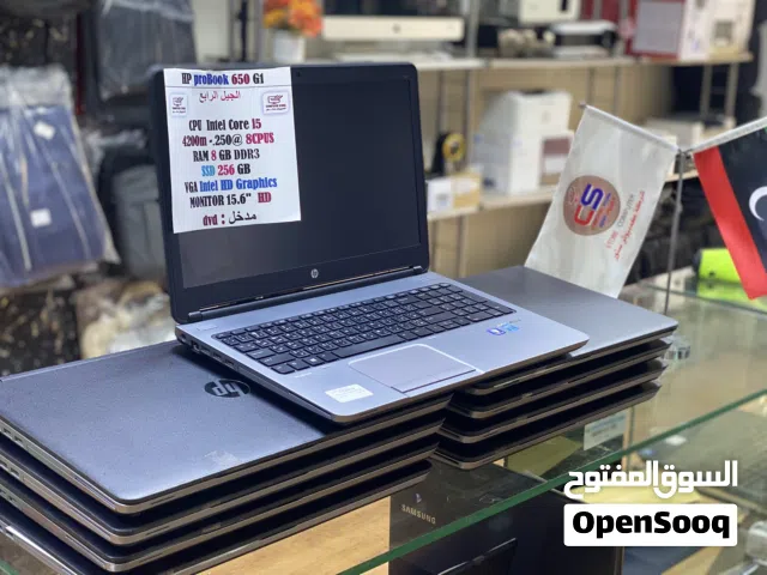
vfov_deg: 28.0
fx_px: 1152
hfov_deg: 36.8
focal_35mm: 52
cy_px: 288
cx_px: 384
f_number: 2
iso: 100
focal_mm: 6
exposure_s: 1/100
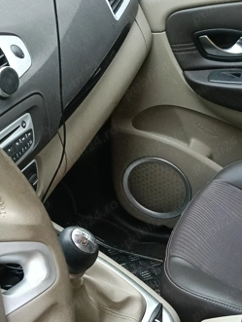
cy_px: 164
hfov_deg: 22.6
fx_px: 605
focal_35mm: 65
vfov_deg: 29.8
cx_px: 121
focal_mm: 3.98
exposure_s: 1/33.3
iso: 320
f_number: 1.8
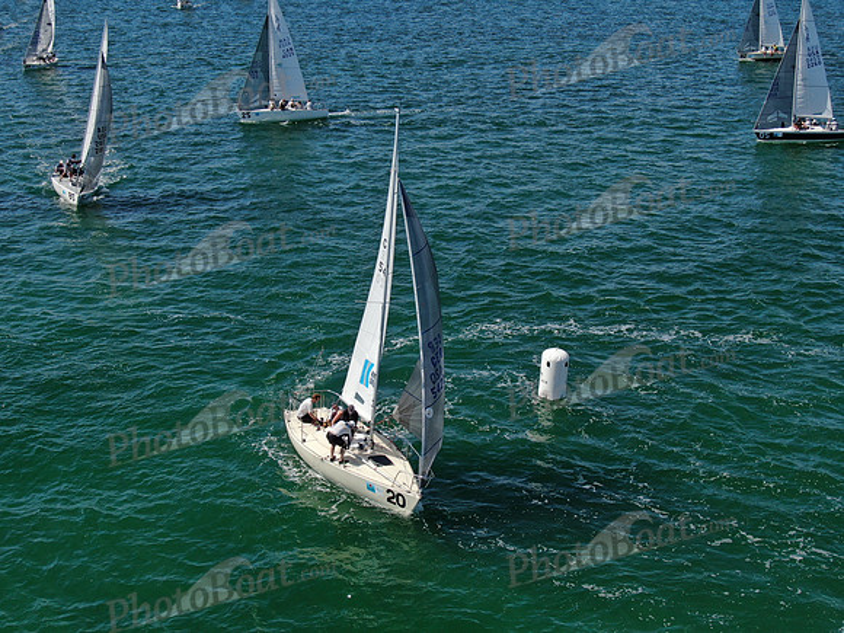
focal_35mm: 47
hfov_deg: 40.4
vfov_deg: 30.9
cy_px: 316
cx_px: 422
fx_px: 1146
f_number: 3.8
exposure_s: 1/1000
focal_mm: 8.42
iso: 100
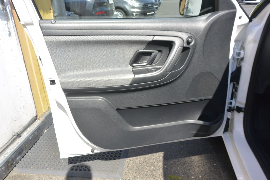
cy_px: 90
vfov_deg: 45.0
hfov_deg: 63.7
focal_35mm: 29
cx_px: 135
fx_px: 218
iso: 160
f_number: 4.5
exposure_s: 1/640
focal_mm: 11
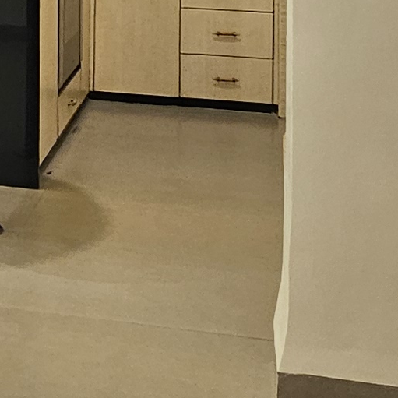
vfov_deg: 17.2
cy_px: -224
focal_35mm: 90
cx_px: -114
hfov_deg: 18.1
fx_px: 1171
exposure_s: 1/50
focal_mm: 2.2
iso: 125
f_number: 2.2
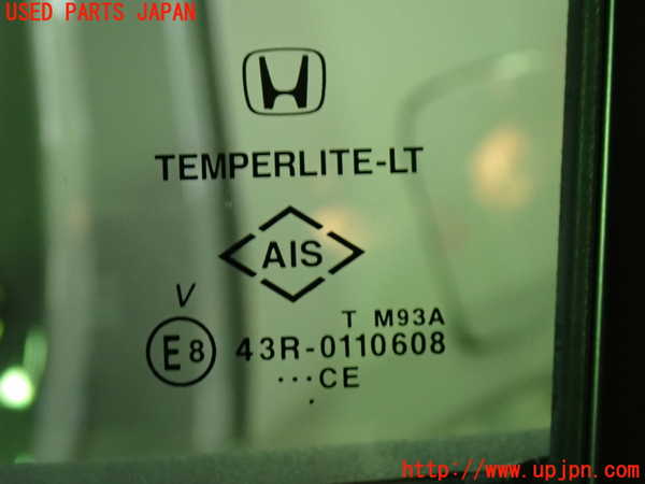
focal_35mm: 94
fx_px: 1752
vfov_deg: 15.7
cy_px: 242
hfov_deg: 20.9
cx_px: 322
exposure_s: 1/25
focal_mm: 16.79
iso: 800
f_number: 4.7
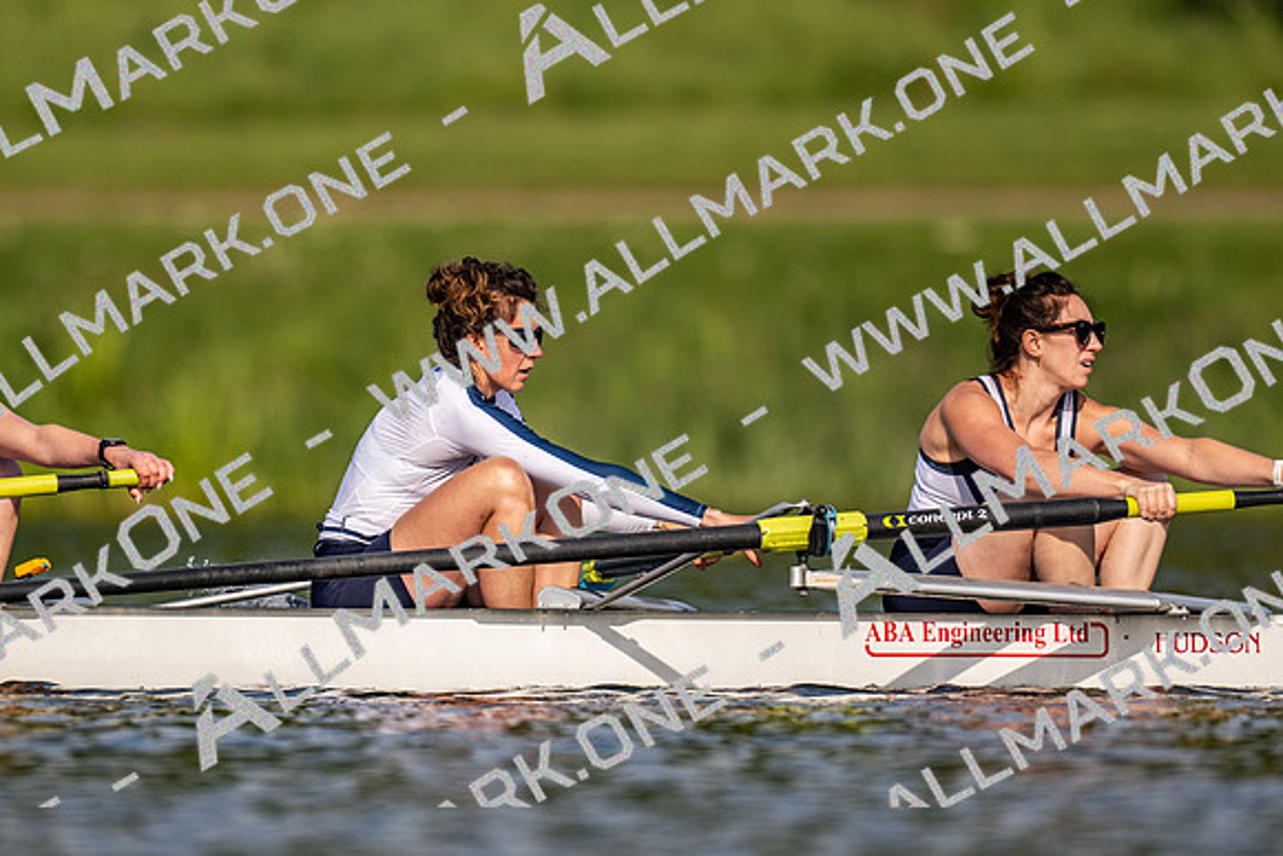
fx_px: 32097
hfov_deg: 2.3
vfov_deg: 1.5
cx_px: 642
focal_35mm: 900
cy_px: 428
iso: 200
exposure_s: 1/2500
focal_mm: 600
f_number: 4
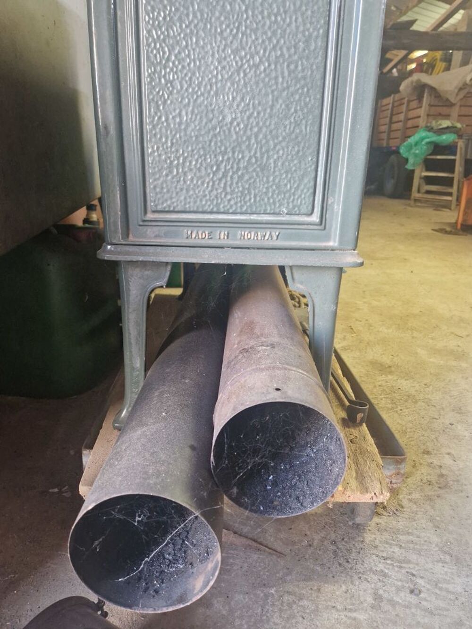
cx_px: 236
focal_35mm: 23
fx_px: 418
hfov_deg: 58.9
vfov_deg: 73.9
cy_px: 314
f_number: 1.8
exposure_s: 1/100
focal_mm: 5.4
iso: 640
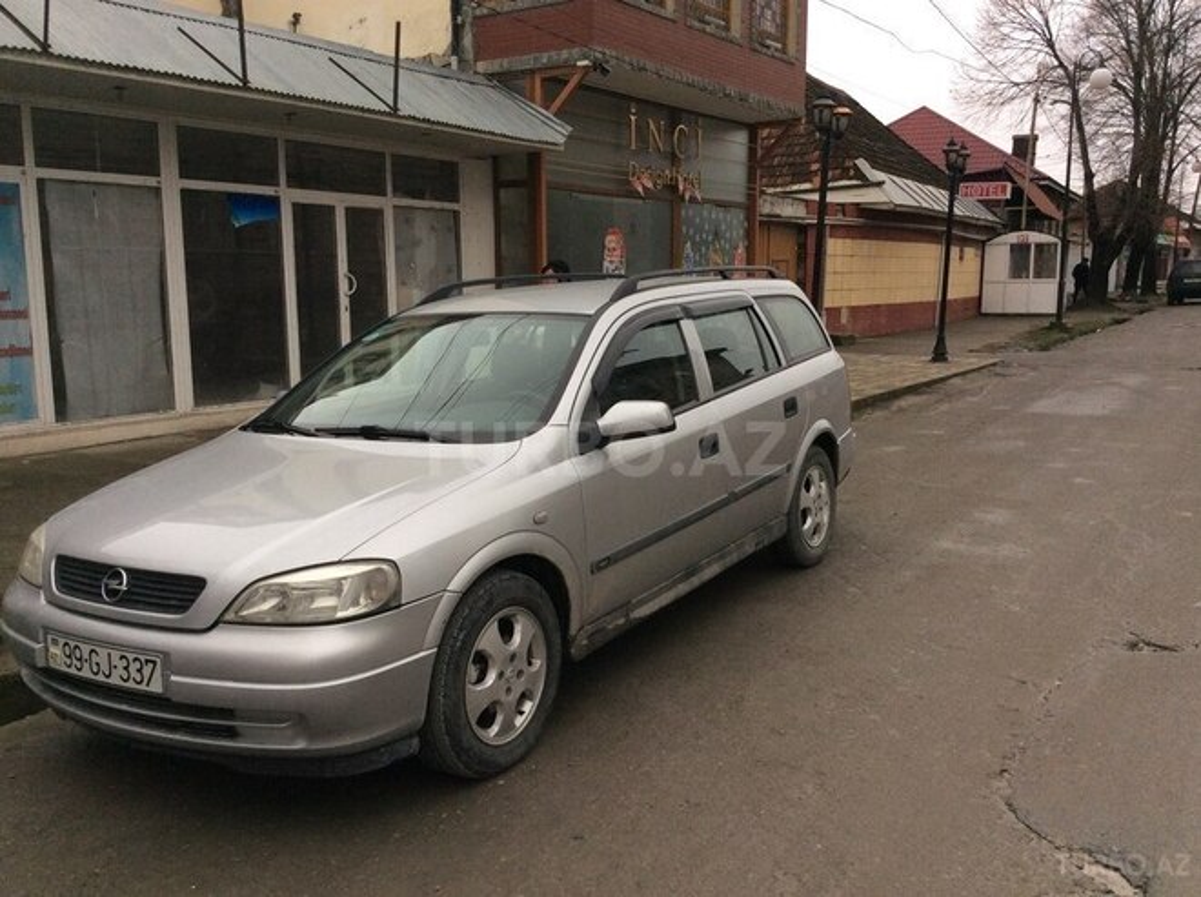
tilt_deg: -10.0
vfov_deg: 44.1
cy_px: 448
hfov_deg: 56.9
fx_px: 1109
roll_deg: +0.2
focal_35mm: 32
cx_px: 600
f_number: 2.4
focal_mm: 3.3
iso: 50
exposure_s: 1/100
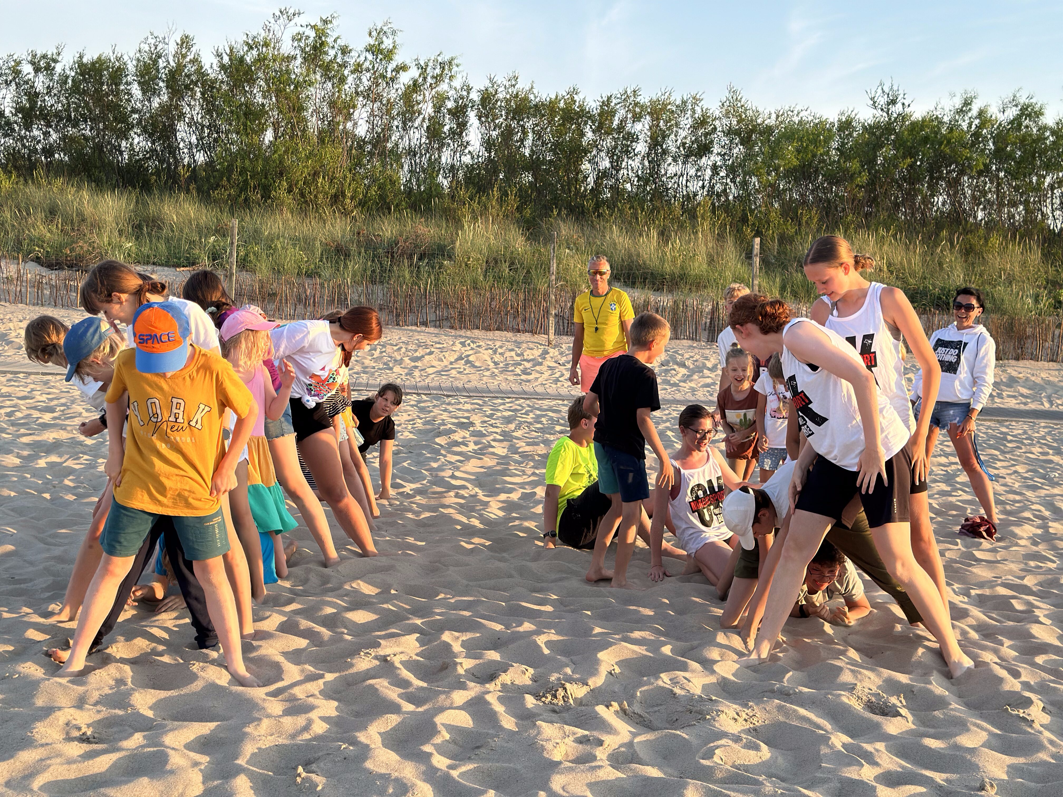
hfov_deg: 39.7
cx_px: 532
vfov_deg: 30.3
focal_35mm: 48
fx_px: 1474
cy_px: 398
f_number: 1.78
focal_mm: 6.86
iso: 80
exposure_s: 1/1050
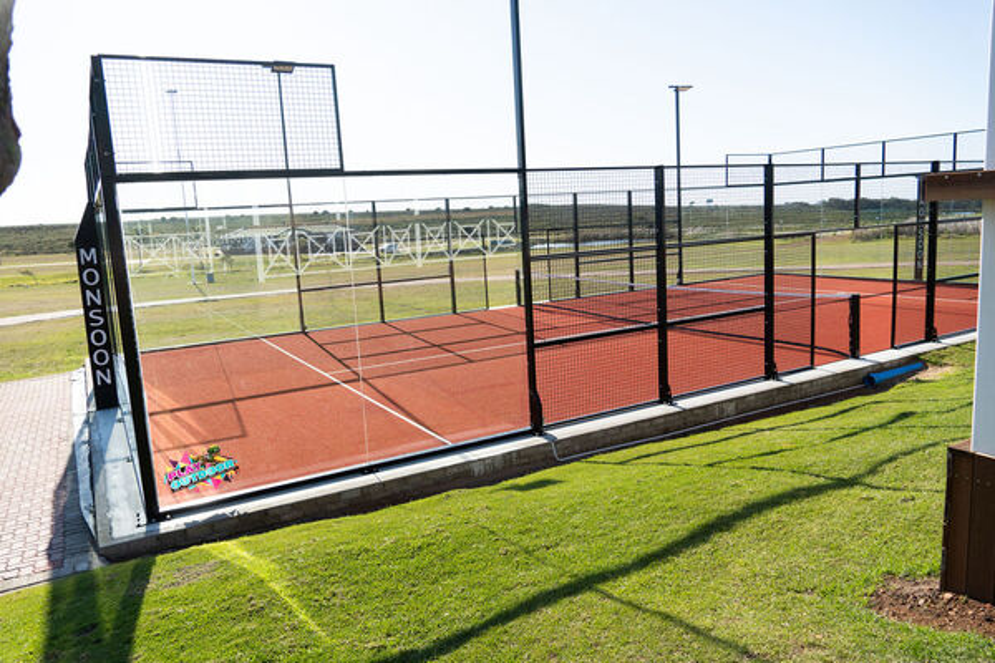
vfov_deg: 47.9
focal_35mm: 27
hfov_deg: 67.4
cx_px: 498
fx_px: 746
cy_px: 332
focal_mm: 18
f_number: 5
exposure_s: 1/800
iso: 100
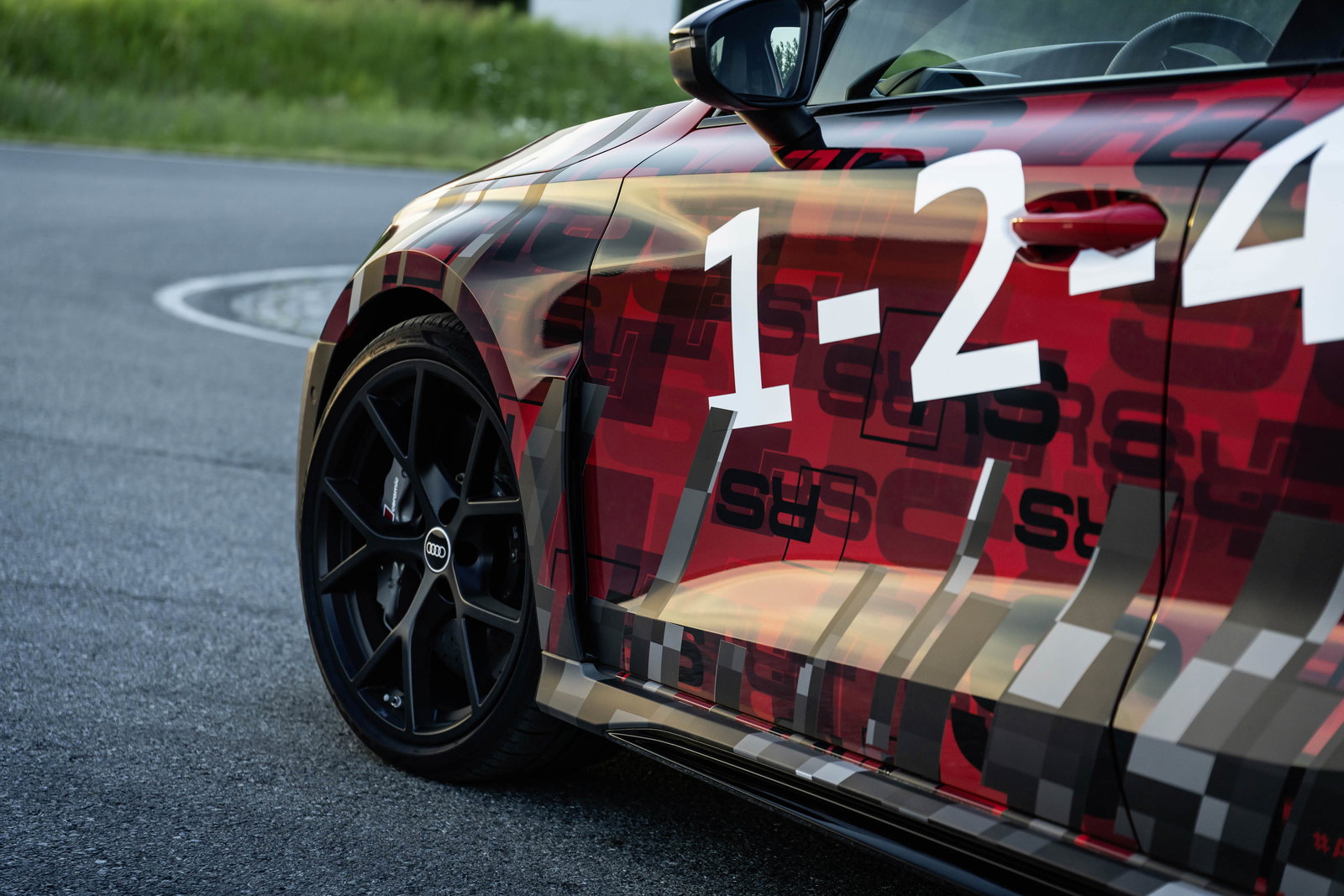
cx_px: 672
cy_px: 448
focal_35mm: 80
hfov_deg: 25.4
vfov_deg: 17.1
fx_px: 2987
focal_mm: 80
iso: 500
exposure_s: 1/100
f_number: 4
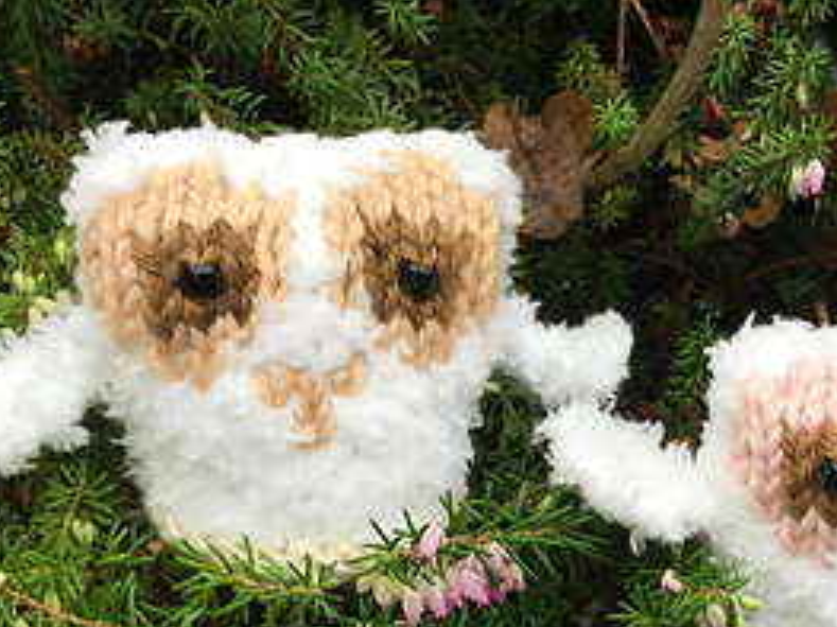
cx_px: 624
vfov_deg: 24.4
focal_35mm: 59
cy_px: 492
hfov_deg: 32.1
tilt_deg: -29.6
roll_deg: +2.1
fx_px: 1426
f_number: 2.4
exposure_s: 1/100
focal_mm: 3.3
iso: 40
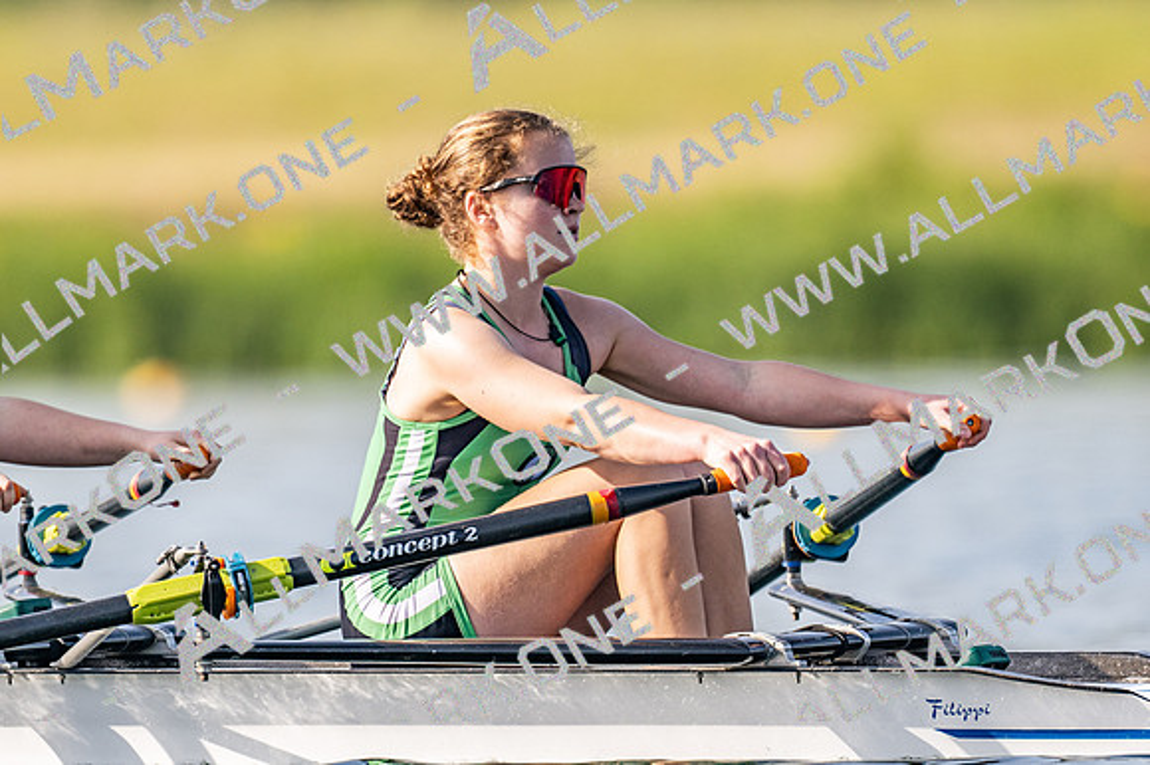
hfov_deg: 2.3
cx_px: 575
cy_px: 382
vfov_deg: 1.5
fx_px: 28733
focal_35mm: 900
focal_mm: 600
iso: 280
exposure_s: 1/2500
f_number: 5
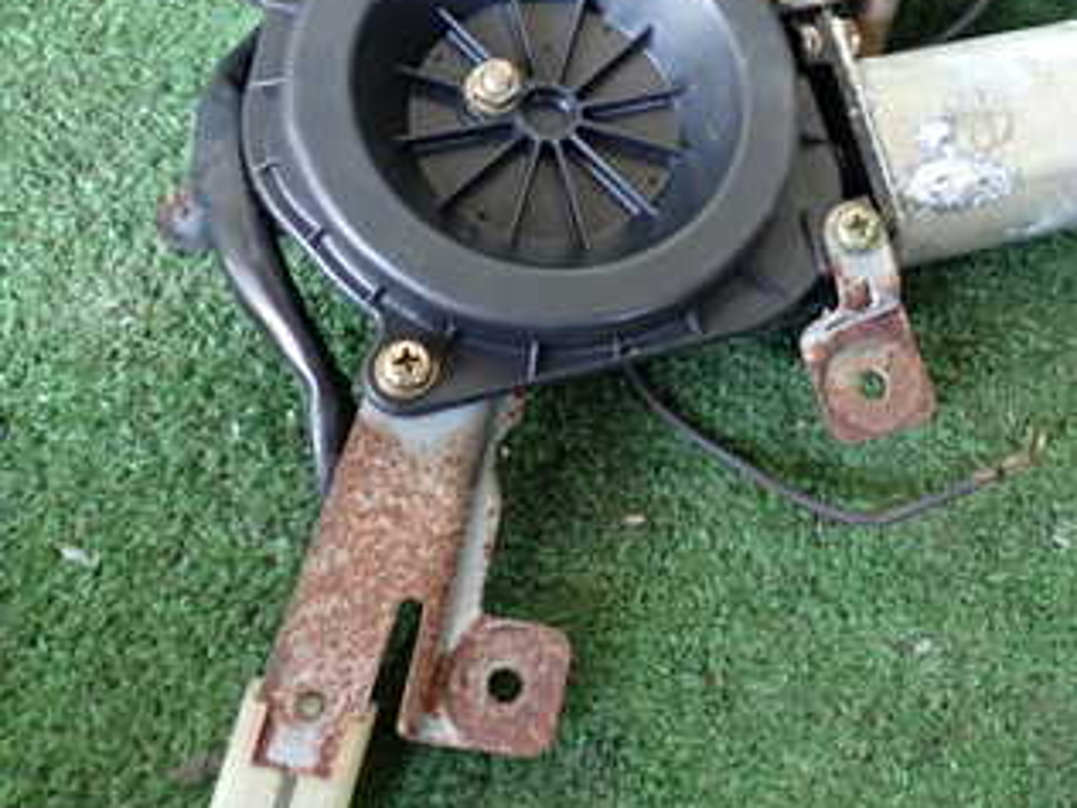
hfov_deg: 31.8
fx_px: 1773
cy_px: 225
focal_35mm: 57
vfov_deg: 25.4
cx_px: 1016
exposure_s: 1/30
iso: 200
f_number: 2.3
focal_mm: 5.4
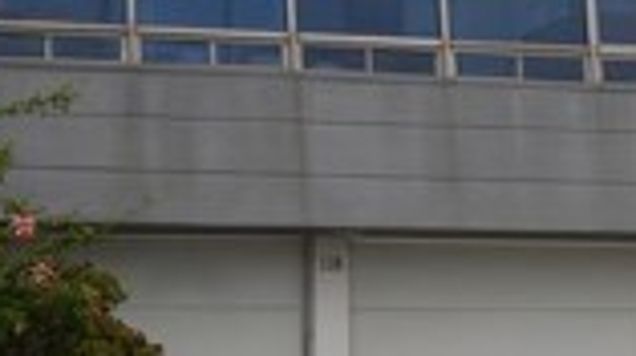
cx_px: 656
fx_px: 2814
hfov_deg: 12.7
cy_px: 24
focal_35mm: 167
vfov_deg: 7.2
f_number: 9
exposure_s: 1/100
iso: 200
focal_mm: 26
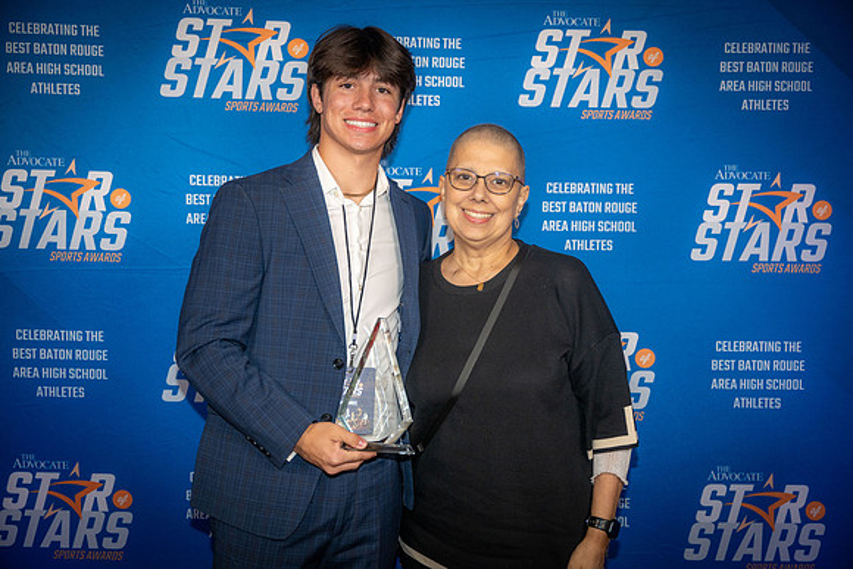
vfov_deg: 29.3
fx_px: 1090
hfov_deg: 42.7
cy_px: 284
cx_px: 426
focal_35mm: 46
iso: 320
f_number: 3.2
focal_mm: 46
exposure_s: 1/160
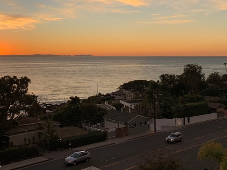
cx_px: 101
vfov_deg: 30.3
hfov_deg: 41.2
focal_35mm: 46
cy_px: 20
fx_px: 302
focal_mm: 4.25
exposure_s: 1/616
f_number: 1.8
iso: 25
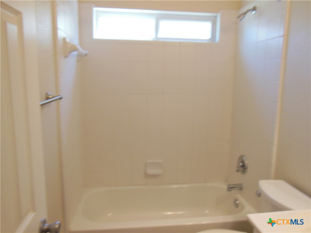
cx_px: 156
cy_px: 116
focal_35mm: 29
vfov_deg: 48.2
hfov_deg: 61.7
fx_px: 261
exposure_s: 1/30
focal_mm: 5.2
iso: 320
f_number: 3.7
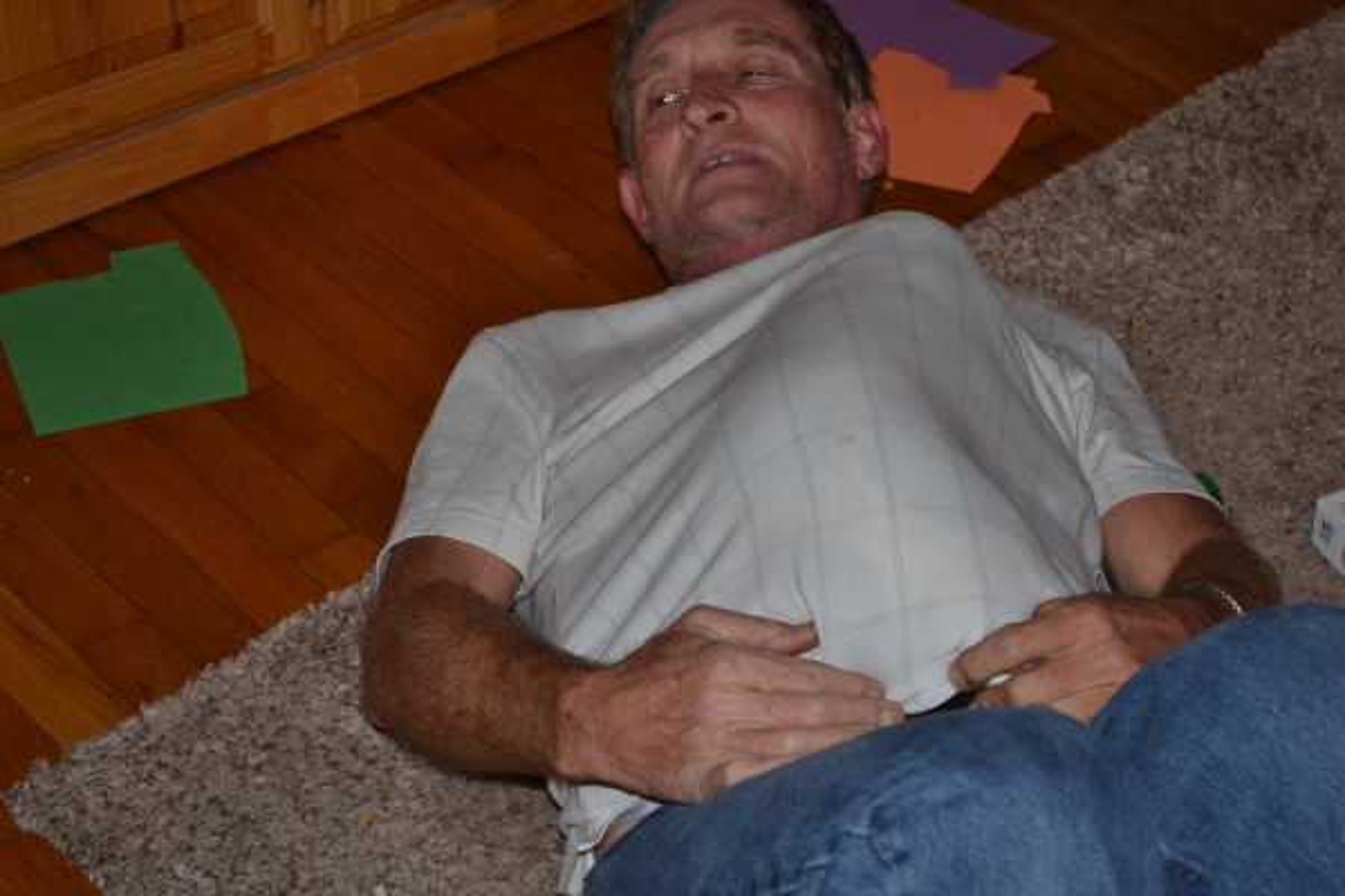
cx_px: 672
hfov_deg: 24.6
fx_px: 3082
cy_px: 448
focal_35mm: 82
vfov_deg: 16.6
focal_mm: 55
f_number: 5.6
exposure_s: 1/60
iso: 200
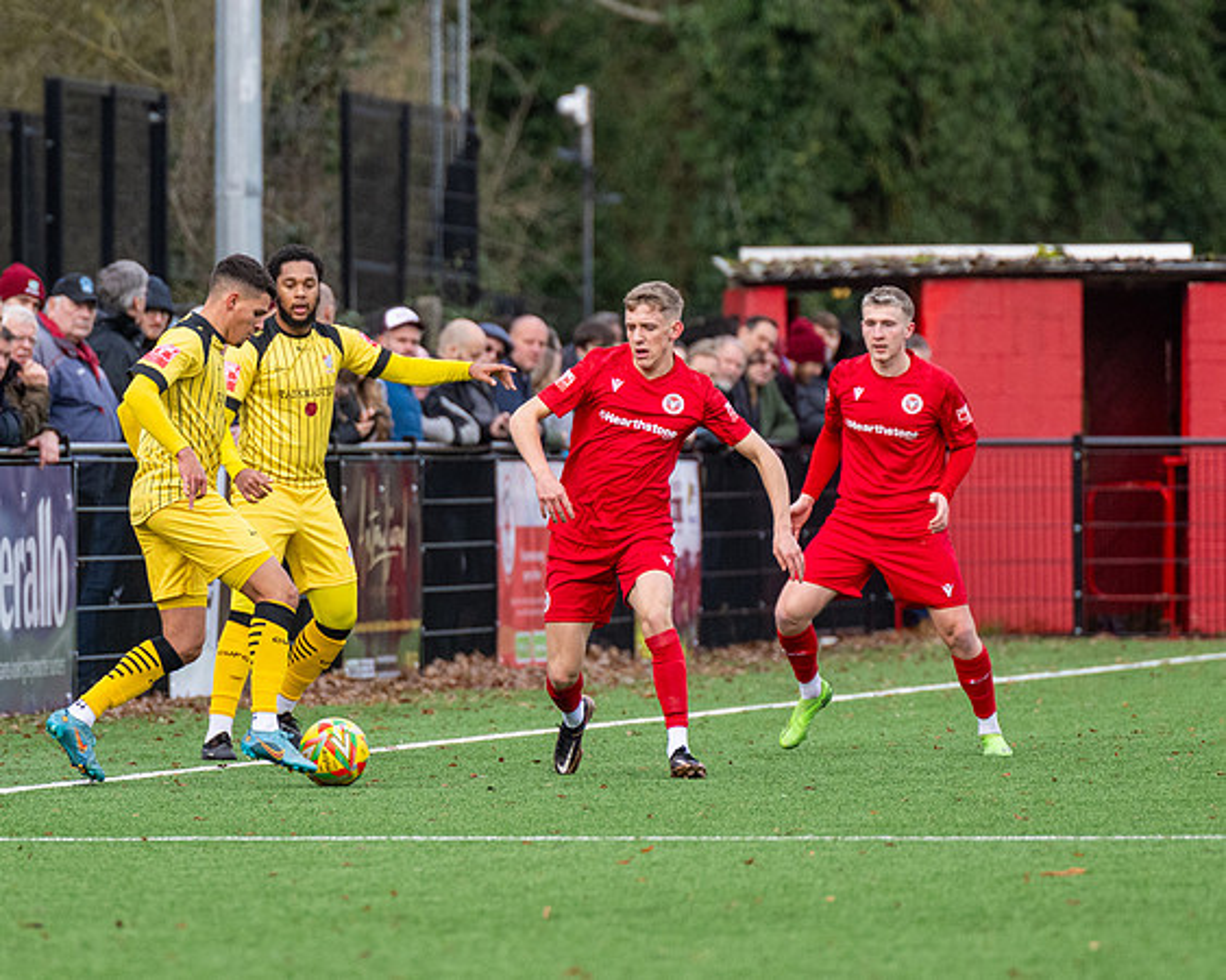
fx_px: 19534
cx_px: 520
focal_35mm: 539
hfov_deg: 3.6
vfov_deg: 2.9
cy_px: 433
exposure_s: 1/1600
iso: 800
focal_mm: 280
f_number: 4
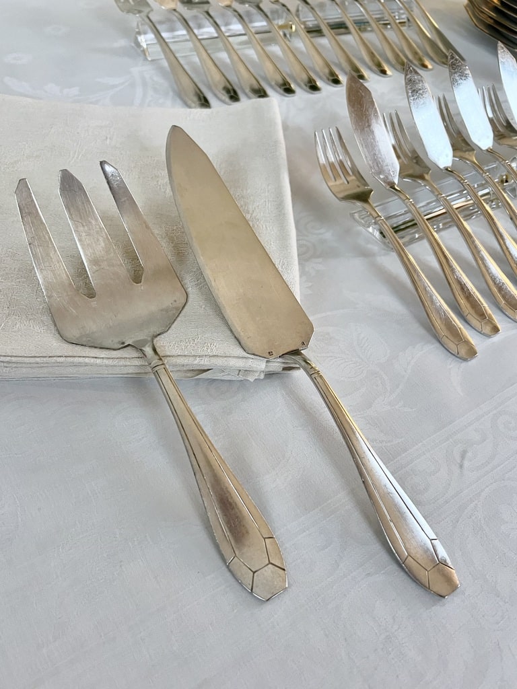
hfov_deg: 53.1
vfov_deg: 67.3
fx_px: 518
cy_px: 344
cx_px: 258
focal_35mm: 26
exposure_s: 1/50
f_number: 1.5
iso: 200
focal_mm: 5.7
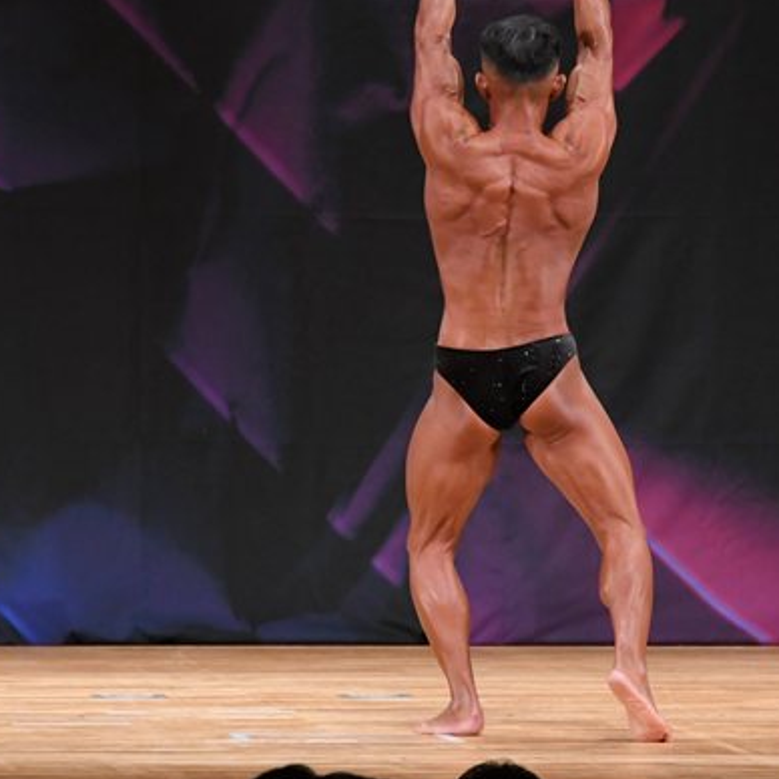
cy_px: 319
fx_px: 9726
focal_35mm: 382
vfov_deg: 4.6
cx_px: 493
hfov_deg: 4.6
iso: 3200
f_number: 5.6
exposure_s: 1/400
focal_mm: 150
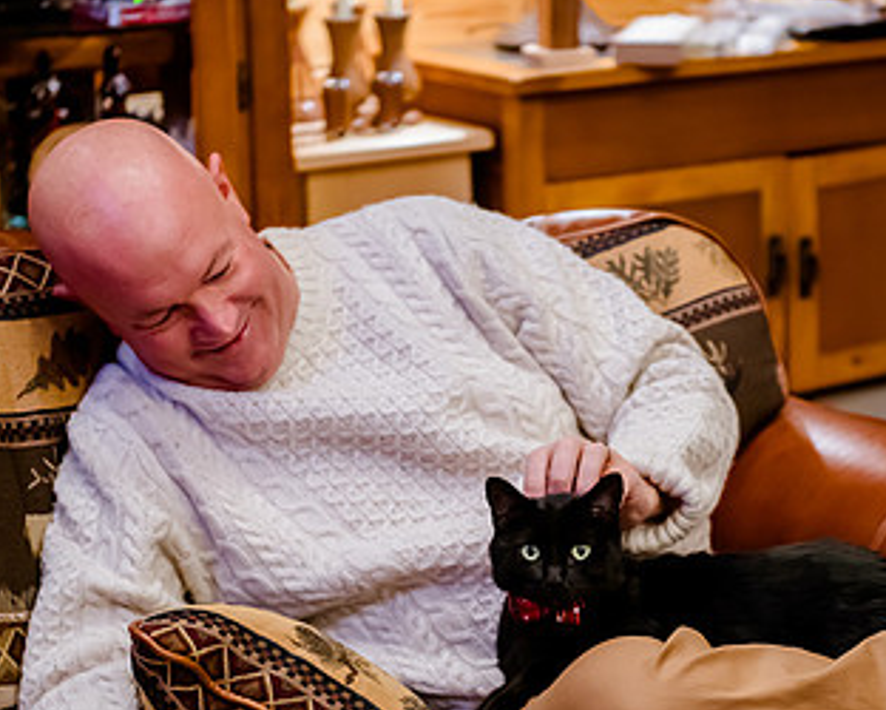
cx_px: 559
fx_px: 3201
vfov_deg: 12.6
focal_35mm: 122
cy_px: 481
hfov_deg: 15.7
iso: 2500
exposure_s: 1/125
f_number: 2.8
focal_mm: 70
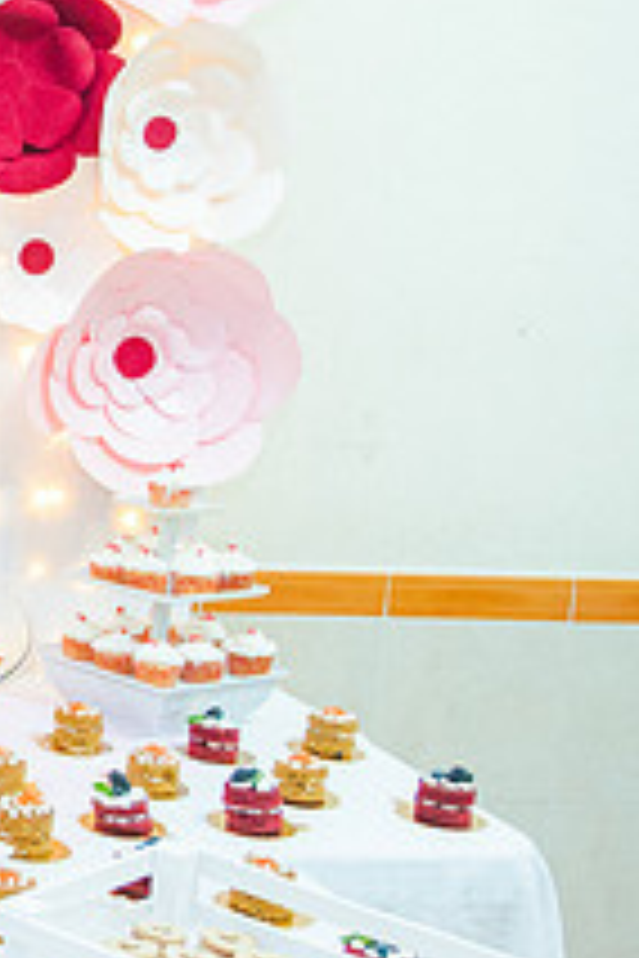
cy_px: 425
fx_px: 1810
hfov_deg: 16.8
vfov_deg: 29.6
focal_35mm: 68
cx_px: -486
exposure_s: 1/80
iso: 1600
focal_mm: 25
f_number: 2.8
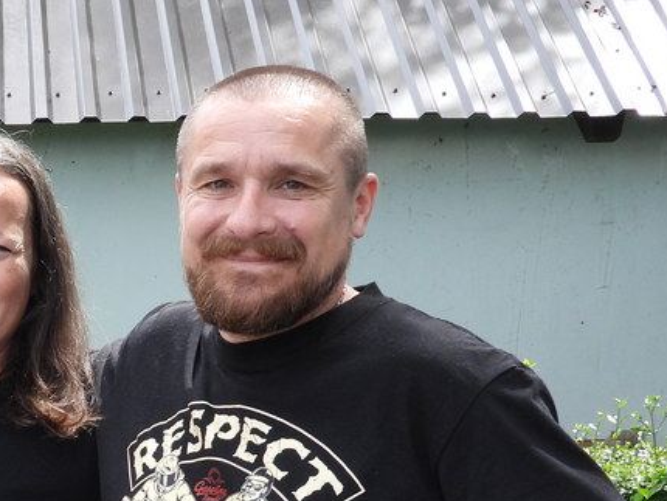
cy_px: 572
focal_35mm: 106
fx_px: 2044
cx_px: -166
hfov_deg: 17.5
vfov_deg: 13.6
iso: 100
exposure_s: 1/320
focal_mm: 6.8
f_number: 3.2
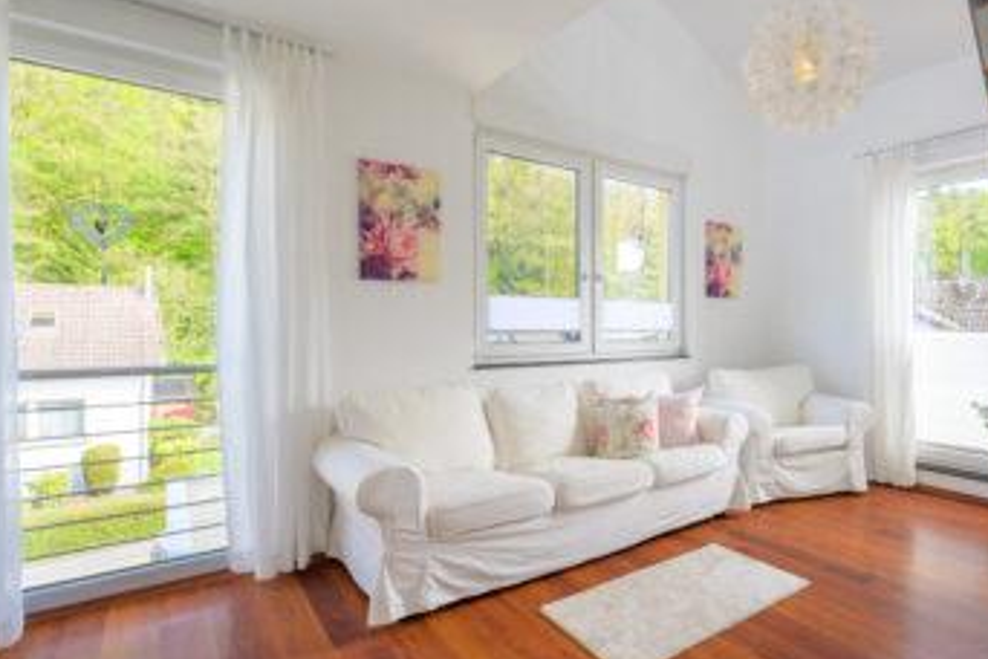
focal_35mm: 20
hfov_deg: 80.9
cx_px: 667
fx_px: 549
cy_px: 306
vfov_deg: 61.9
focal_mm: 14
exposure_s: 1/125
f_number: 9
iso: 200
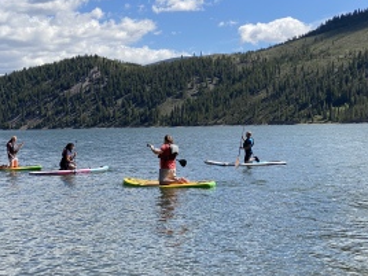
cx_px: 174
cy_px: 176
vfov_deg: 20.7
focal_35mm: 71
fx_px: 755
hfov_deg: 27.4
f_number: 2
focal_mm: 6
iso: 20
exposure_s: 1/1776
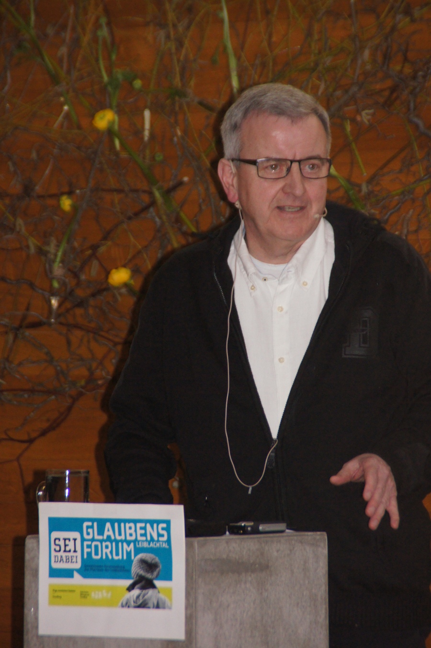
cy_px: 324
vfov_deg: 6.9
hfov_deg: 4.6
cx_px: 216
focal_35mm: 300
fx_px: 5398
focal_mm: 200
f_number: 6.3
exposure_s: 1/160
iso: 1250
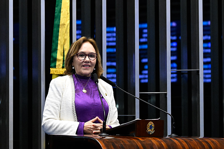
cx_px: 112
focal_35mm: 180
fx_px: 1118
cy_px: 74
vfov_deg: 7.6
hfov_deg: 11.4
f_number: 4
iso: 6400
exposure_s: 1/200
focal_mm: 120
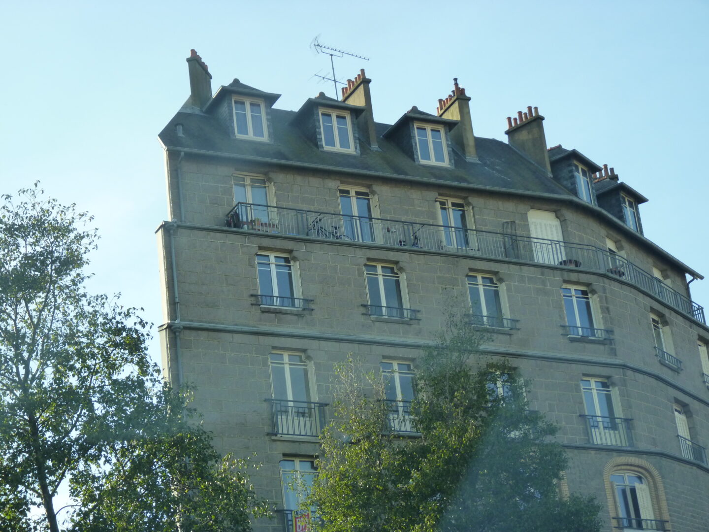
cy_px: 266
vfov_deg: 15.1
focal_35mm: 98
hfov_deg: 20.0
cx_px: 354
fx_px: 2007
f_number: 4
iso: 250
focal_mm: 17.4
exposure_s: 1/320
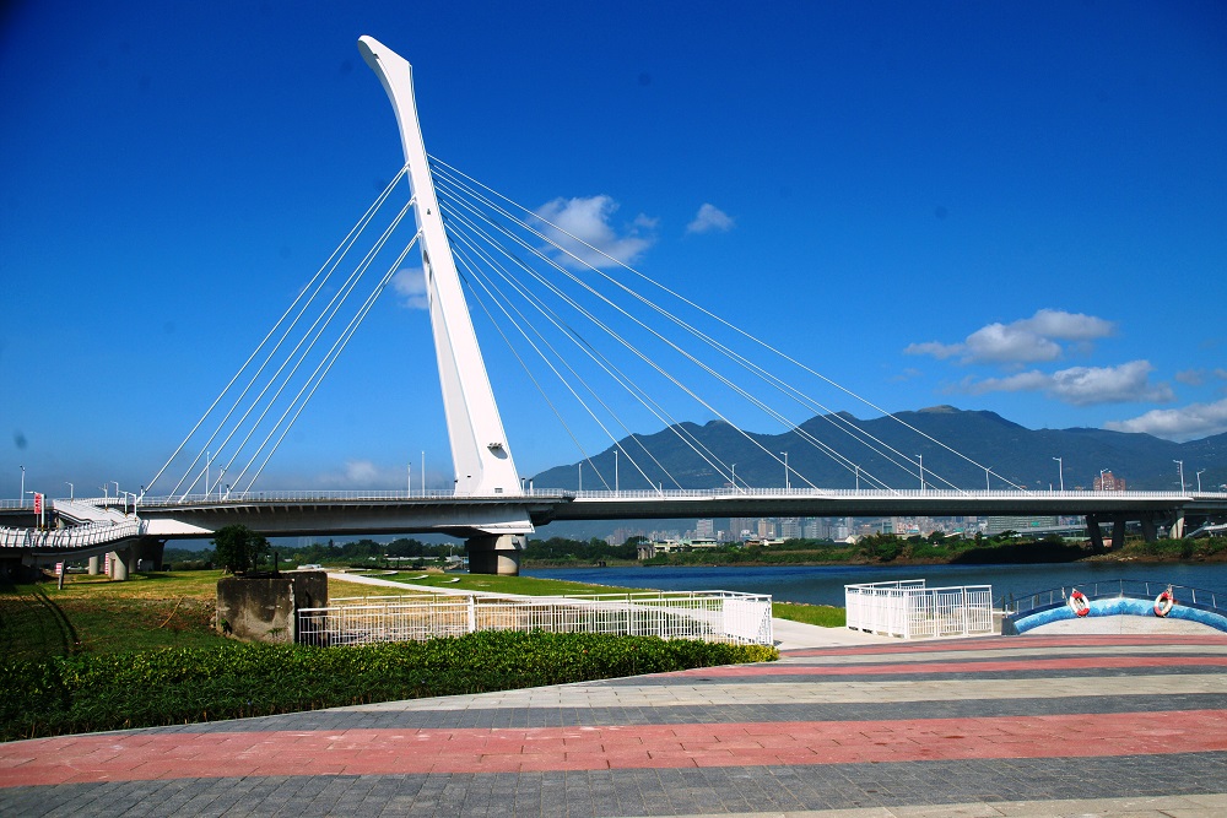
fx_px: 954
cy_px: 409
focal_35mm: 28
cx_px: 614
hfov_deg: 65.5
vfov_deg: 46.4
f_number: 9.5
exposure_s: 1/750
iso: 200
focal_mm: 28
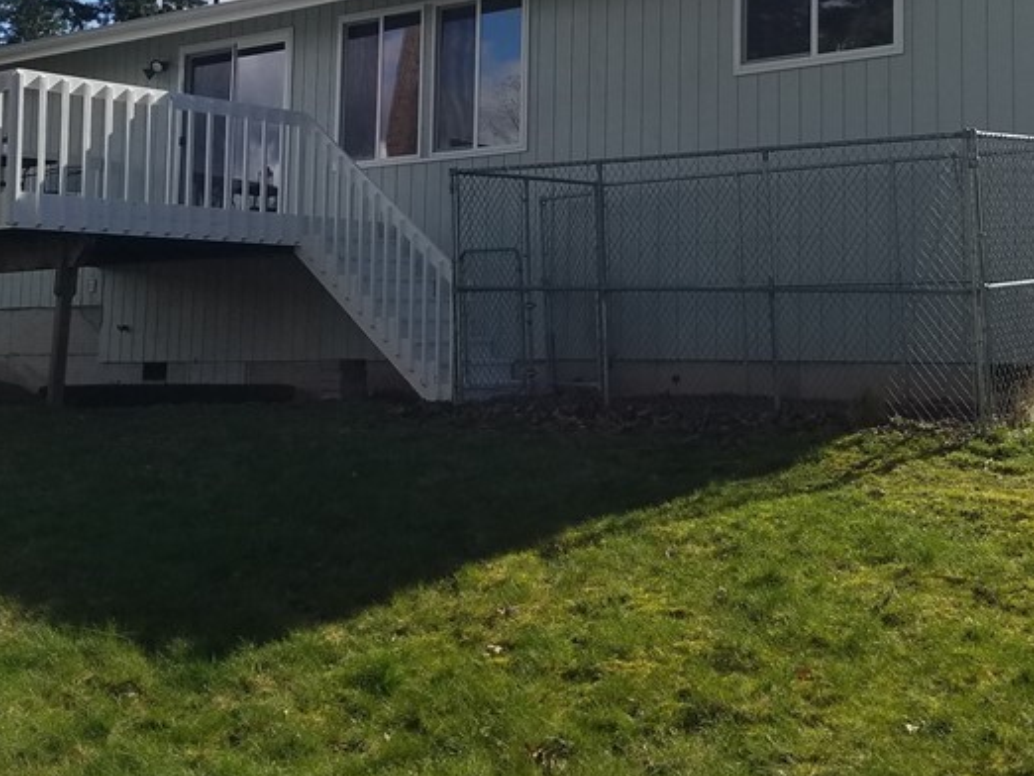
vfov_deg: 27.9
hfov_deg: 37.1
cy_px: 133
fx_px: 1524
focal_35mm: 51
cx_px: 685
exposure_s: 1/2896
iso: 50
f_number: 1.7
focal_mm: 4.2
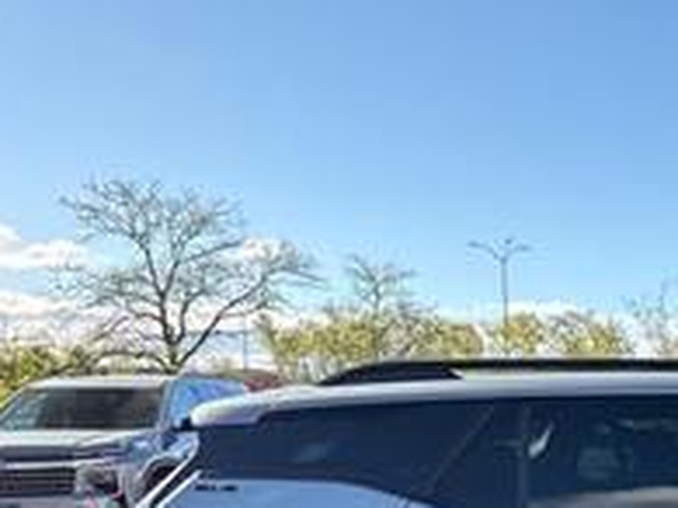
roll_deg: -0.7
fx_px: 1214
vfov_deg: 22.5
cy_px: 536
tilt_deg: -3.3
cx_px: 841
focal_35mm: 62
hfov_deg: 27.1
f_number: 1.78
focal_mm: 6.76
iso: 100
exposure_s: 1/643
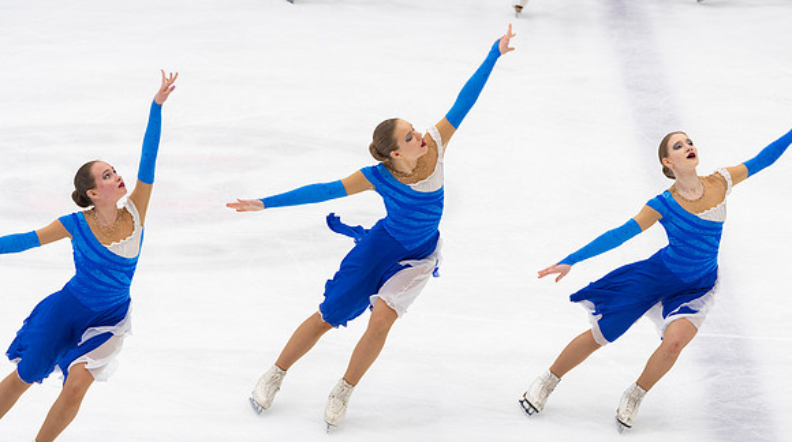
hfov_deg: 11.2
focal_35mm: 192
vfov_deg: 6.3
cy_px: 179
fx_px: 4025
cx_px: 396
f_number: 3.5
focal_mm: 122
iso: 800
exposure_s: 1/250
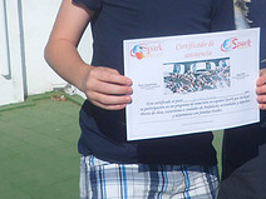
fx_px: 884
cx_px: 262
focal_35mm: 115
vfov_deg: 12.6
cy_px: -39
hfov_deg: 16.8
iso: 80
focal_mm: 7.8
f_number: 11.9
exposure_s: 1/180
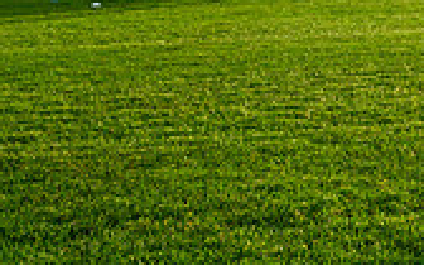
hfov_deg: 21.0
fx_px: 1052
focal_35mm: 91
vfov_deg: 12.7
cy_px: -250
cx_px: 527
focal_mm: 24
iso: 320
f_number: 11
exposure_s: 1/125
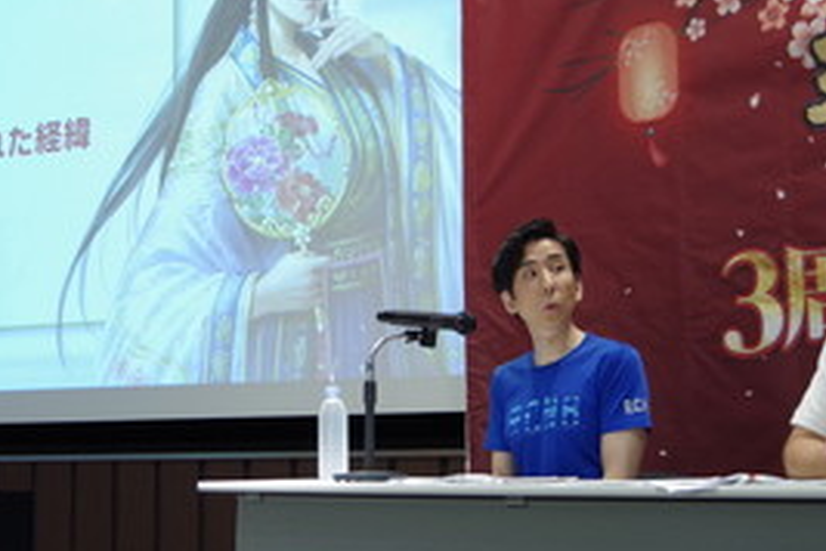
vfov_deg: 19.7
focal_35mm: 69
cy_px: 175
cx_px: 384
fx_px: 1583
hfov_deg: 29.2
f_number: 4
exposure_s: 1/50
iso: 1600
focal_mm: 24
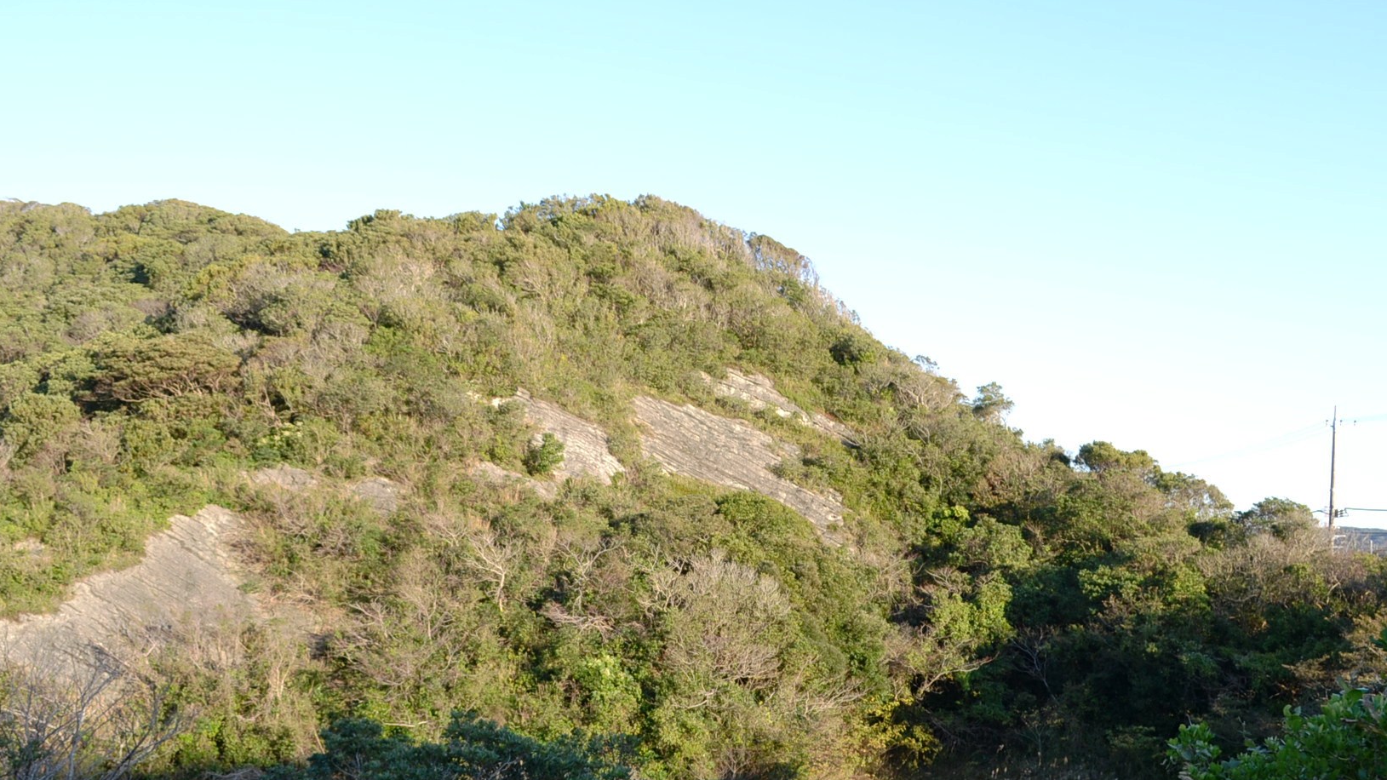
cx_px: 734
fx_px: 1471
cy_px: 530
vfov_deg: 29.5
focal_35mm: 40
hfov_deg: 50.5
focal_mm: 18
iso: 100
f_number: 5.6
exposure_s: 1/125
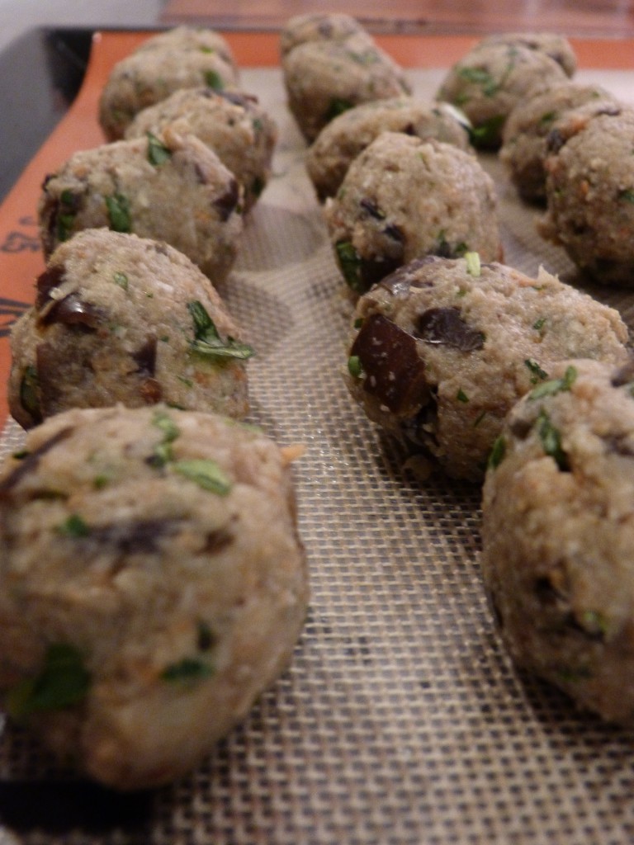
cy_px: 422
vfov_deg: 49.0
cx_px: 317
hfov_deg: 37.7
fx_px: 928
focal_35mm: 38
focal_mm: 6.5
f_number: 3.1
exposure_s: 1/4
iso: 640
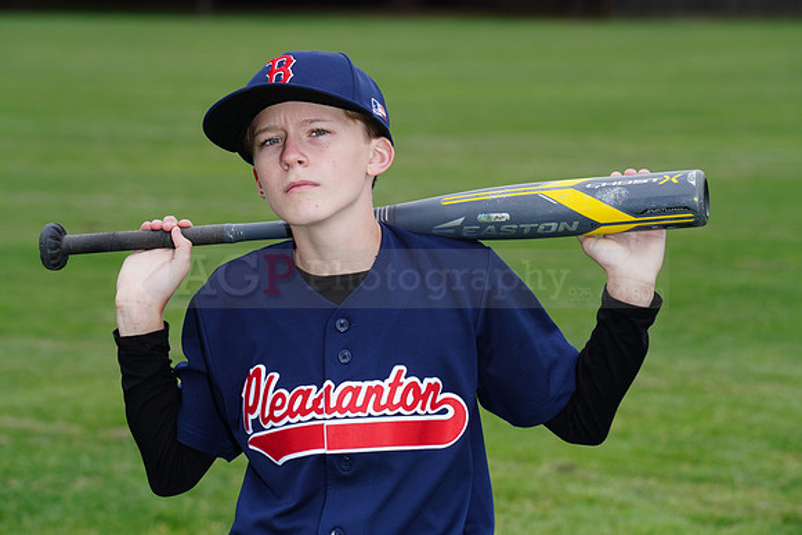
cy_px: 268
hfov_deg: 11.3
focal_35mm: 182
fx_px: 4055
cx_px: 401
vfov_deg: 7.5
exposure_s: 1/250
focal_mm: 182
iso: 200
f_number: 9
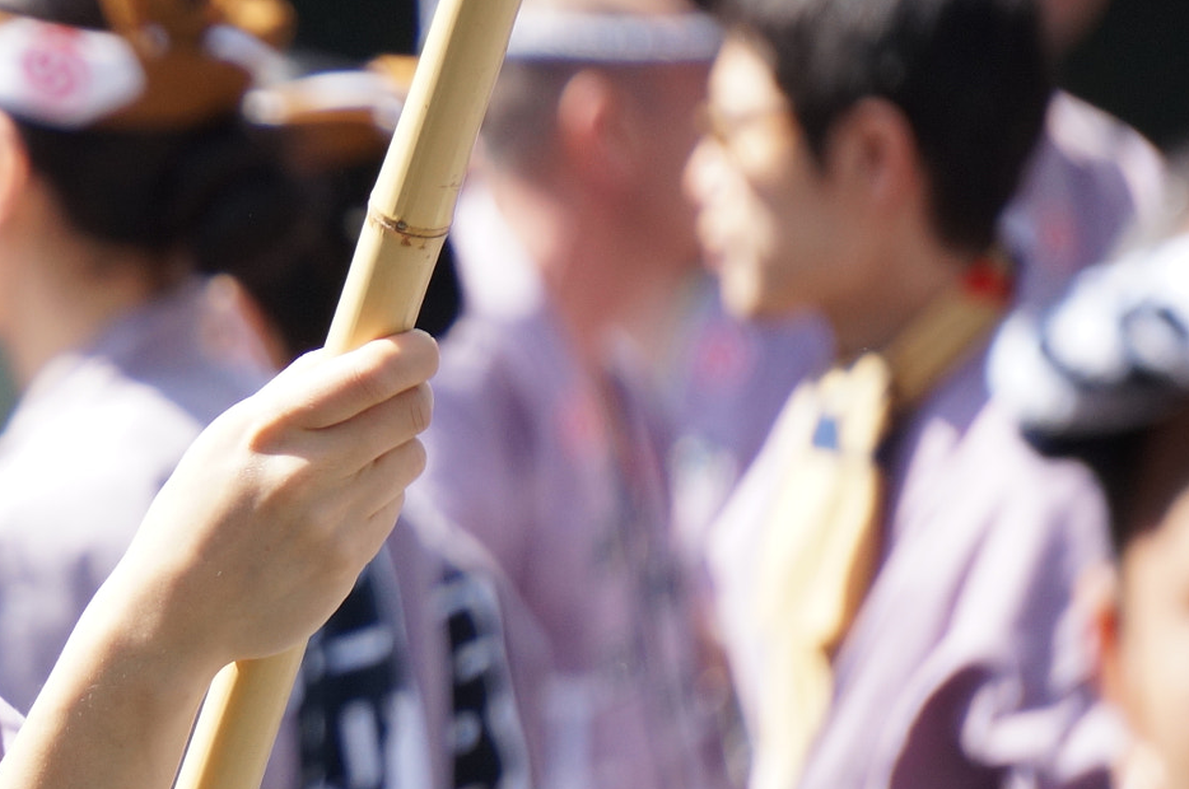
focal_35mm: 691
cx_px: -57
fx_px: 22790
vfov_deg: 2.0
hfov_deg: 3.0
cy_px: 307
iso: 400
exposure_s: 1/400
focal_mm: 210
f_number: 6.3
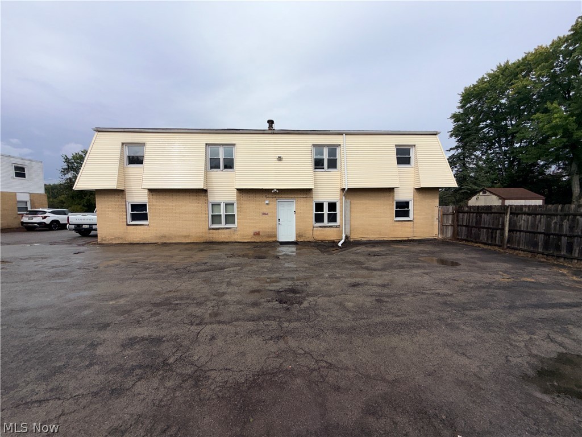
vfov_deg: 85.7
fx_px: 235
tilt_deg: -2.8
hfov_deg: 102.1
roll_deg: +0.8
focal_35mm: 14
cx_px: 291
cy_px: 218
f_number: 2.2
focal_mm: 2.22
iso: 16
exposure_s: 1/2024
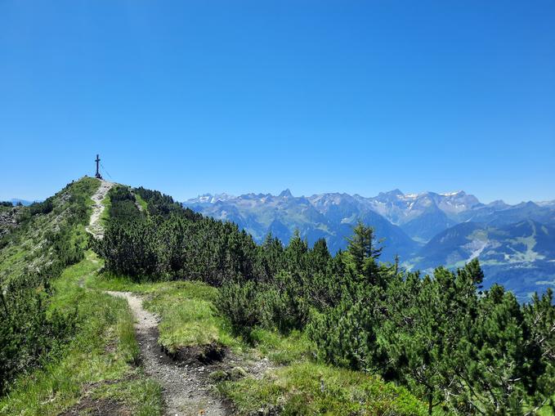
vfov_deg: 54.9
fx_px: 401
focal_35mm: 25
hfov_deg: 69.4
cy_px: 208
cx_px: 278
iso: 32
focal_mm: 4.6
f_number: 2
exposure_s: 1/1189
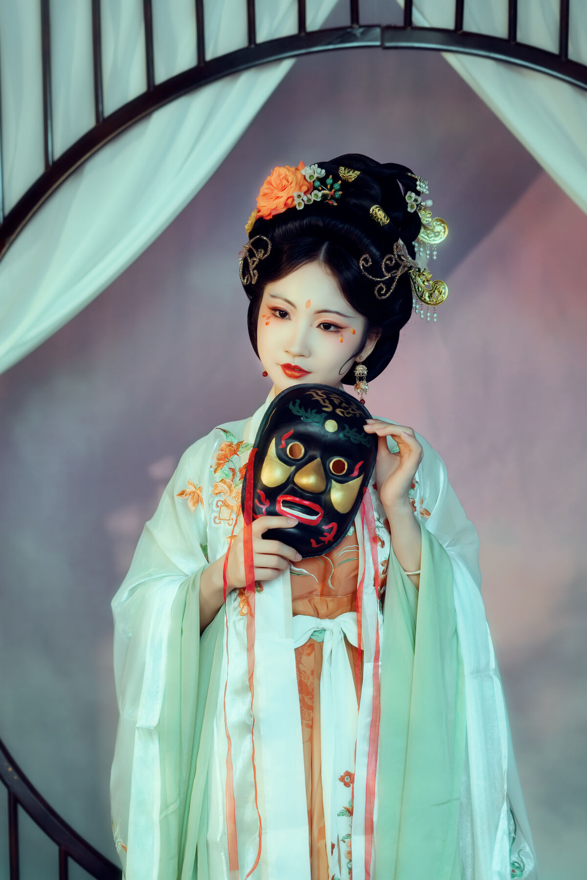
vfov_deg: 39.6
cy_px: 440
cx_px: 294
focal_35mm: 50
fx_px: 1222
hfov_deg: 27.0
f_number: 2.5
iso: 125
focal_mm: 50
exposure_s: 1/100
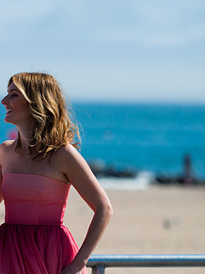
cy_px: 155
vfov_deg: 7.4
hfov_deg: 5.5
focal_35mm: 268
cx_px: -10
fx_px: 2118
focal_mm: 140
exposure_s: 1/5000
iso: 200
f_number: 3.2
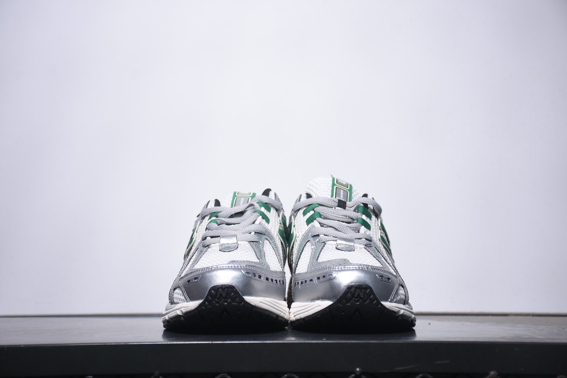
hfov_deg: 24.2
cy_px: 189
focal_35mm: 84
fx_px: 1323
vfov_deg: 16.3
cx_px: 284
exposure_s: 1/20
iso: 100
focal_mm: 56
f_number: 5.6
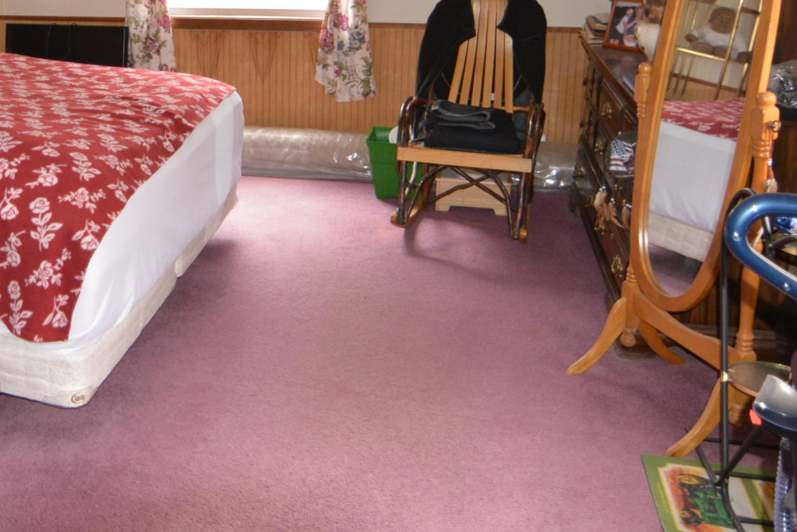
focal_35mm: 42
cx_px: 170
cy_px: 96
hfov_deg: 44.7
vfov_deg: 31.3
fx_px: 921
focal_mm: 11.5
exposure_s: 1/60
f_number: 2.8
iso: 800
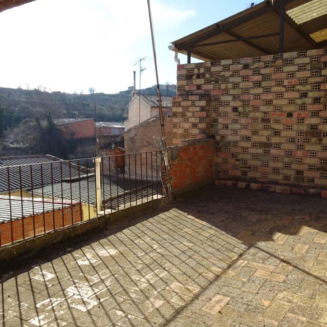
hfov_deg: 53.5
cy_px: 158
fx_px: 321
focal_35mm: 30
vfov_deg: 54.0
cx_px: 203
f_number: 3.5
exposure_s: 1/500
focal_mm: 4.1
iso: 80
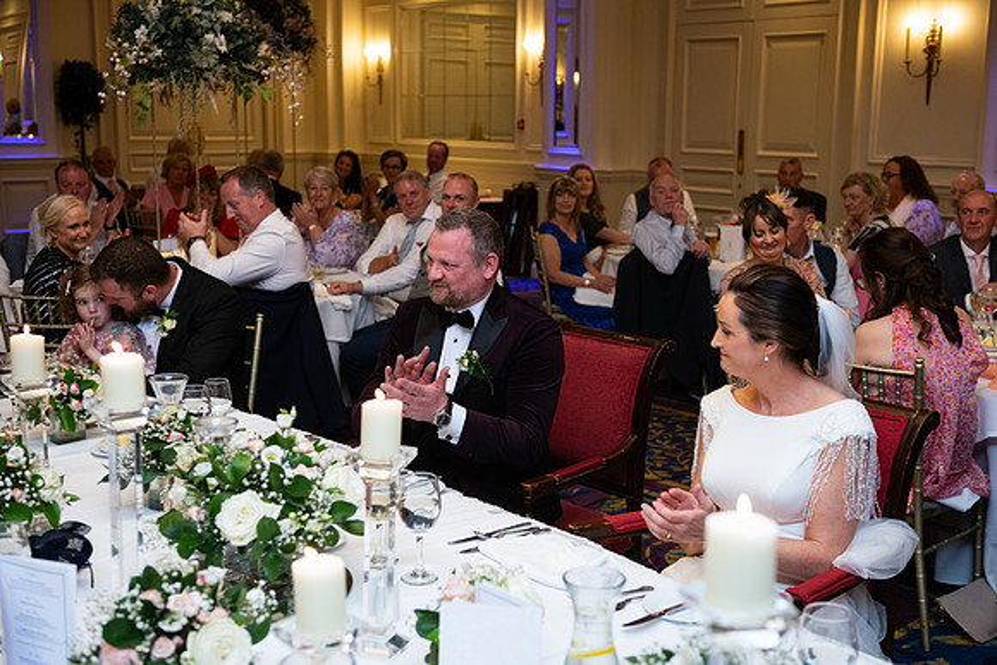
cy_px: 332
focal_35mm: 48
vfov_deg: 28.1
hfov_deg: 41.1
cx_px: 498
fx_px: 1330
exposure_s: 1/160
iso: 800
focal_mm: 48
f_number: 3.5
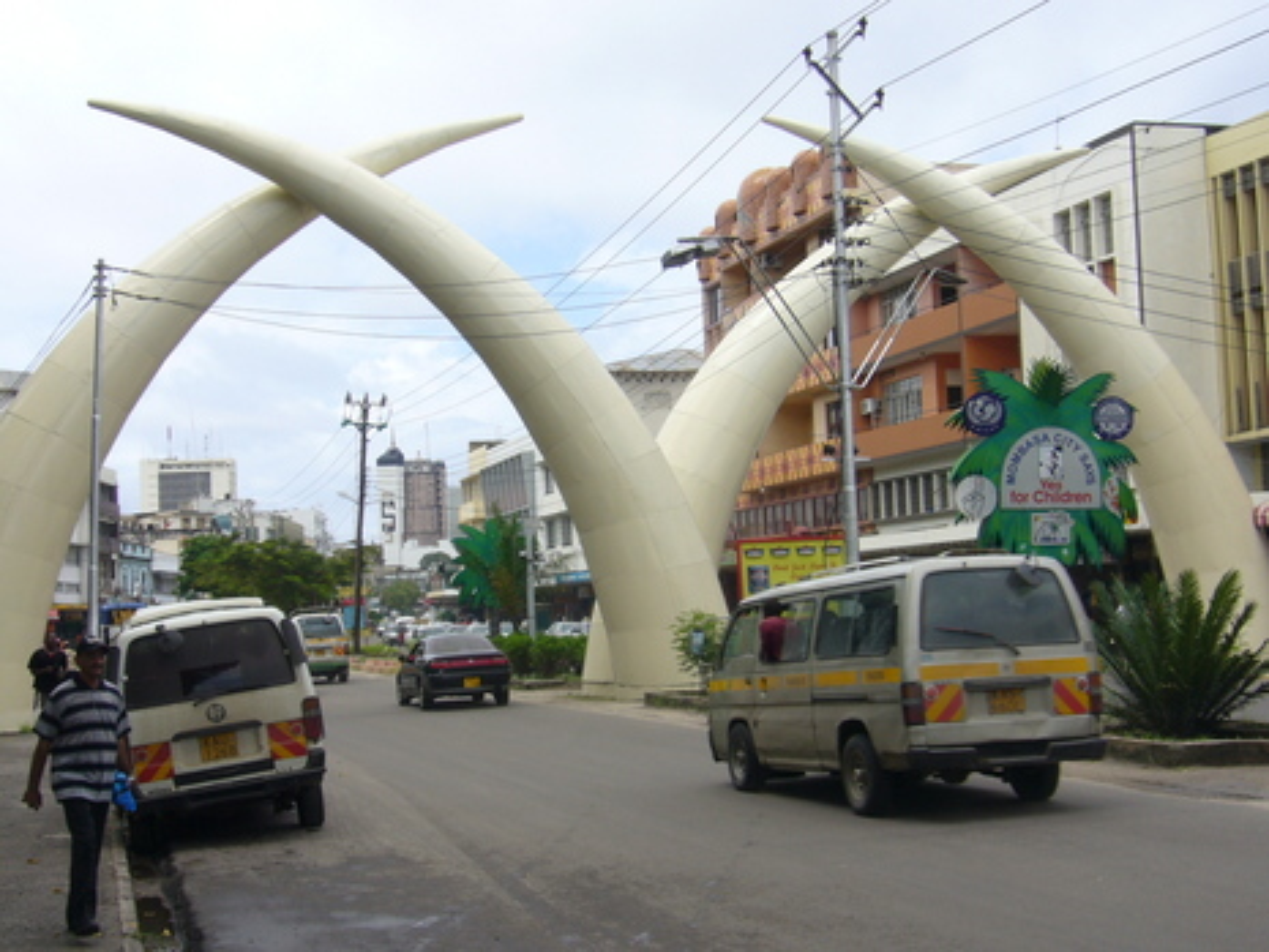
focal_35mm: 50
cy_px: 476
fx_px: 1833
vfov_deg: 29.1
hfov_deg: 38.2
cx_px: 634
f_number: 6.7
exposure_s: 1/200
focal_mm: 8.3
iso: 80
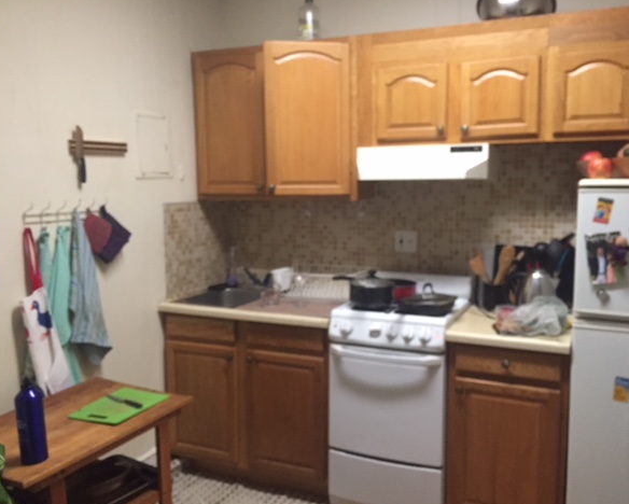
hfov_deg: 57.1
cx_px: 336
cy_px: 253
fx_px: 577
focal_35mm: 31
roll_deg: +1.0
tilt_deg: -6.6
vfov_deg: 47.2
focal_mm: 4.15
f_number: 2.2
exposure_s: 1/15
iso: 250
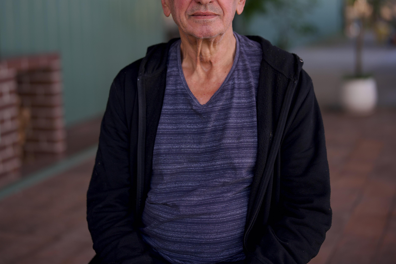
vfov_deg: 20.6
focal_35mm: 66
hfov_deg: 30.5
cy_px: 92
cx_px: 190
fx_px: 726
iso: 125
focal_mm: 50
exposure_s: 1/500
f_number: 1.4
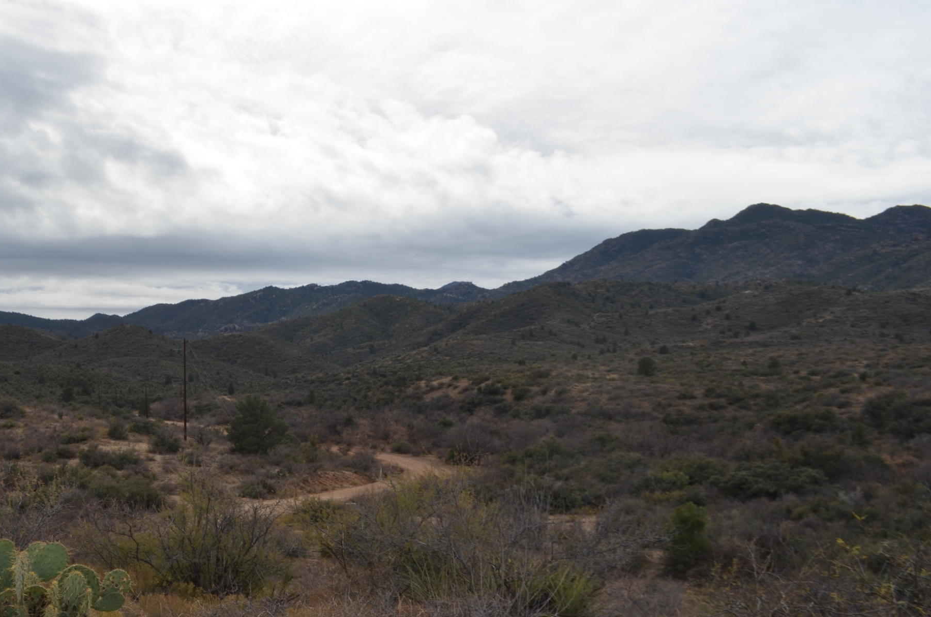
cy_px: 448
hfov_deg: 41.4
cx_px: 159
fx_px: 1161
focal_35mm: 45
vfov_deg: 29.4
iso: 100
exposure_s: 1/200
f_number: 9
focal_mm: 18
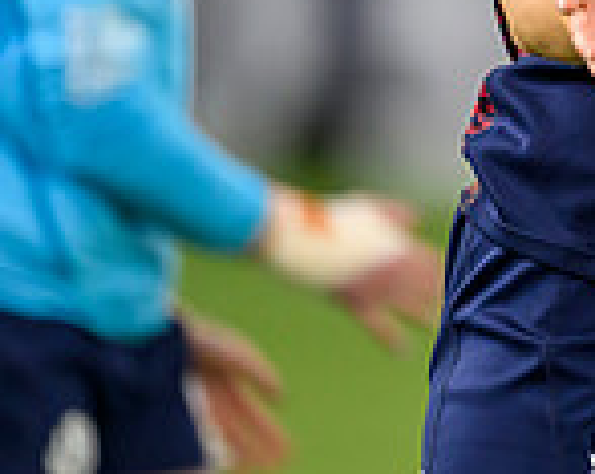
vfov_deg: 0.7
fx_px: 36555
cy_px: -217
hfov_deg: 0.9
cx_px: 1109
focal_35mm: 2080
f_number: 4
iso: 3200
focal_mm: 560
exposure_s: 1/800
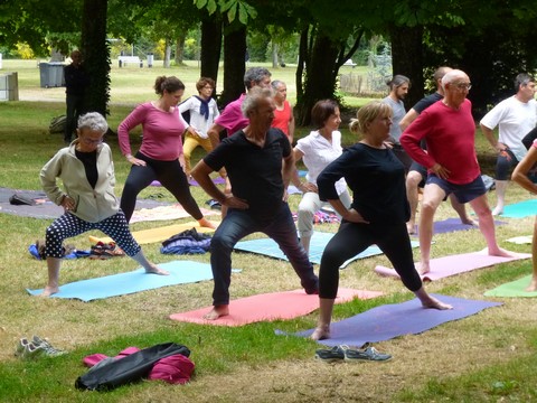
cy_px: 202
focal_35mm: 86
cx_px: 268
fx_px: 1334
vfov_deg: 17.2
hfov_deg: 22.8
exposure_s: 1/80
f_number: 5
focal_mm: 15.3
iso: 400
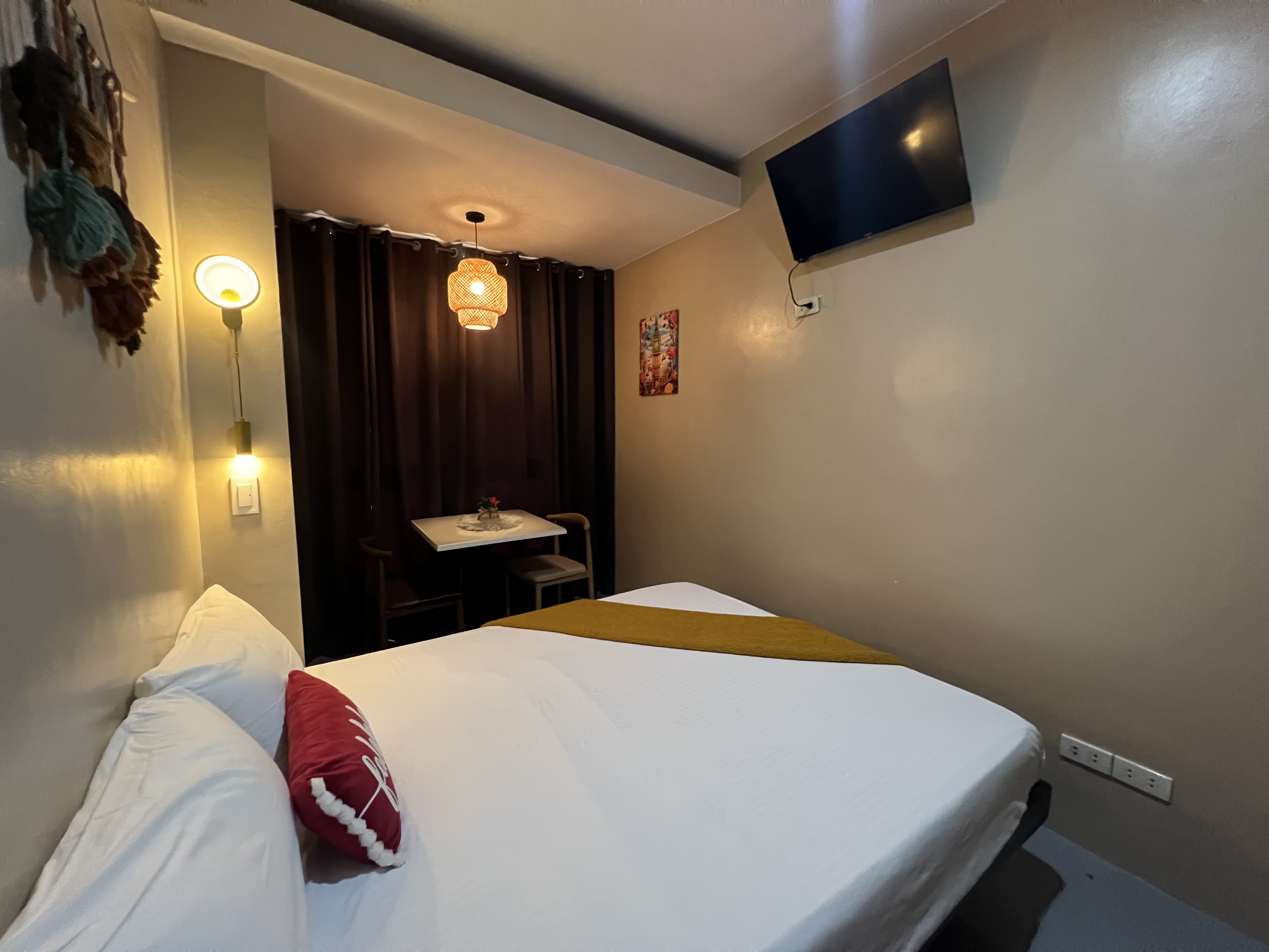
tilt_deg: -6.1
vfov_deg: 89.9
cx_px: 634
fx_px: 477
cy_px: 476
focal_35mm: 13
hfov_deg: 106.2
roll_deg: +0.0
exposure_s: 1/60
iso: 1000
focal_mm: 1.57
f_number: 1.8
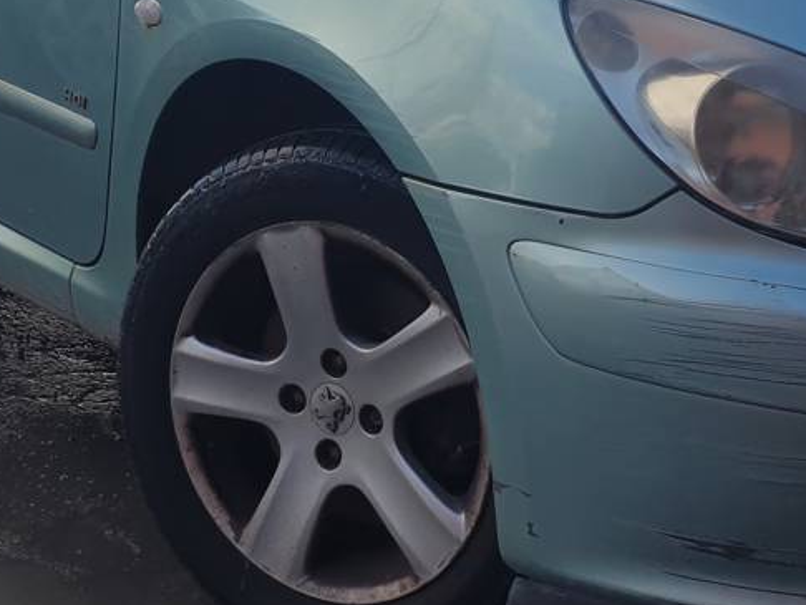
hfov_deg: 25.3
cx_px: 453
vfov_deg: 19.1
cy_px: 169
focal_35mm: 77
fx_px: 1794
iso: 50
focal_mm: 4.3
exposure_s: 1/1053
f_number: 2.4
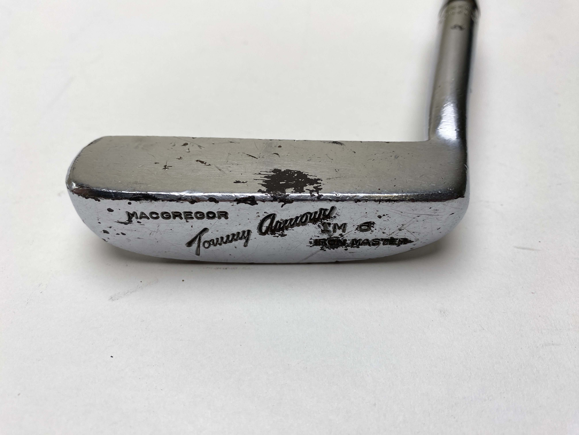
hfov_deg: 67.3
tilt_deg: -47.6
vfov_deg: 53.1
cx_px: 290
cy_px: 218
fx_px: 435
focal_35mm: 26
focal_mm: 4.25
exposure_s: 1/326
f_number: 1.8
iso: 32
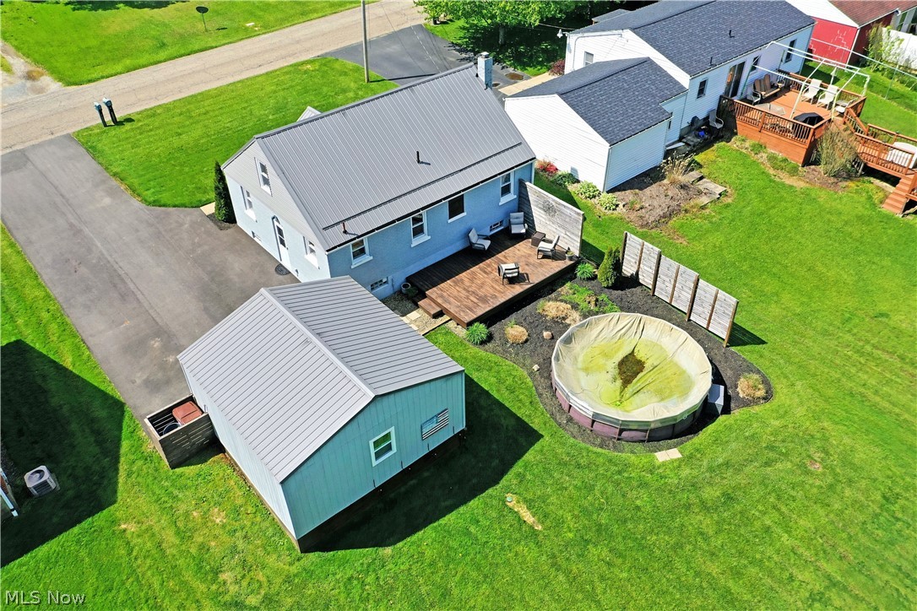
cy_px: 306
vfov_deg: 46.4
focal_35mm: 28
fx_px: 713
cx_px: 458
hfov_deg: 65.5
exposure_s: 1/500
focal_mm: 10.26
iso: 100
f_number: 5.6
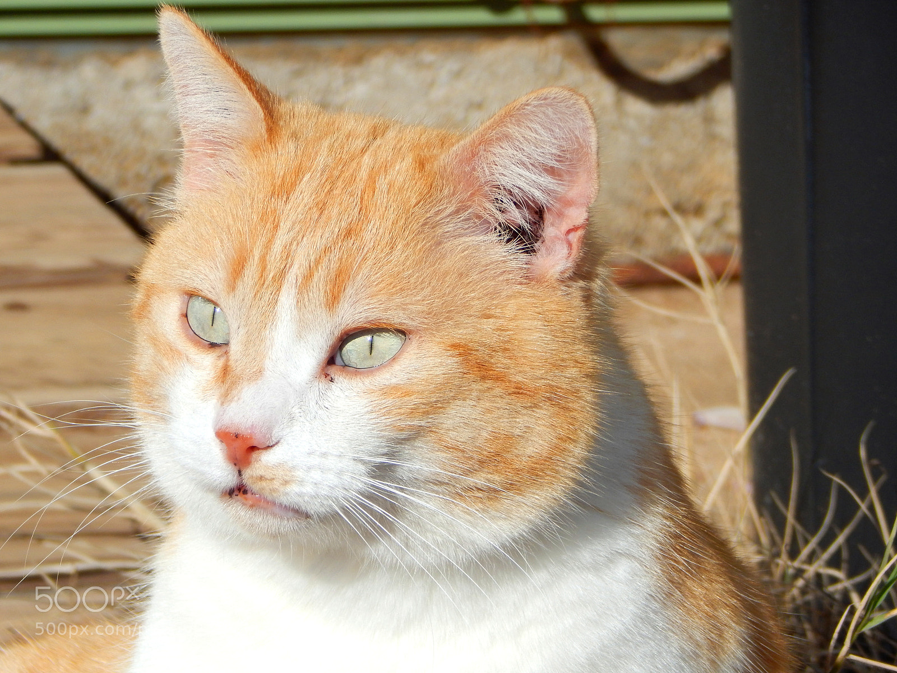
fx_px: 7230
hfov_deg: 7.1
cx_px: 448
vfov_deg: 5.3
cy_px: 336
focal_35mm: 279
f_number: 5.7
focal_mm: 50.1
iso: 125
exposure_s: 1/1500
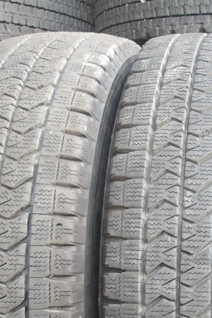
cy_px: 265
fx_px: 565
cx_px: 265
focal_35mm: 64
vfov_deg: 30.5
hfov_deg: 19.8
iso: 185
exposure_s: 1/30
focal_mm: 4.9
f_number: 3
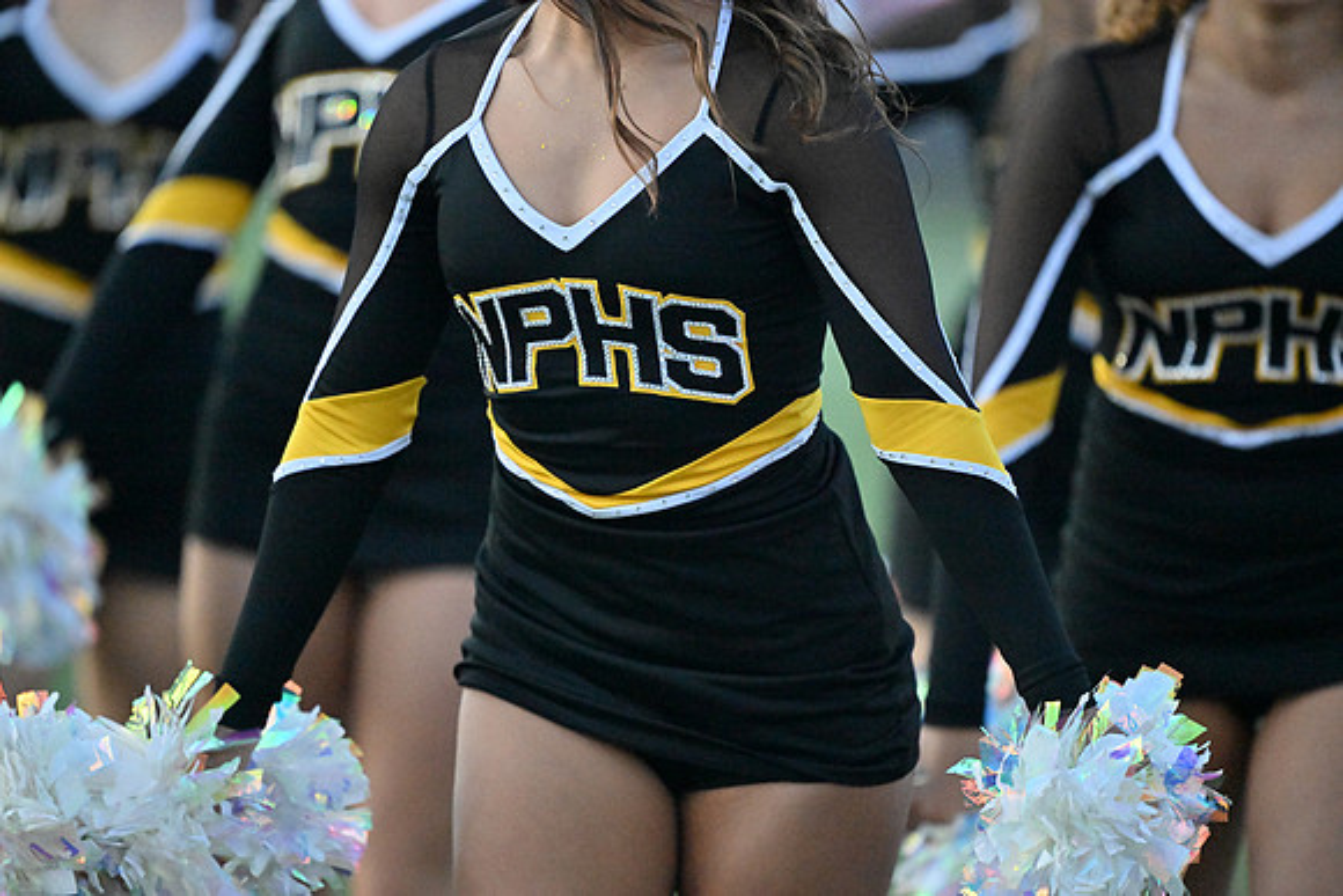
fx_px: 14925
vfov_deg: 3.4
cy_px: 448
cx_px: 672
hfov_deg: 5.2
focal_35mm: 400
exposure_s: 1/32000
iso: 5600
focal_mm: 400
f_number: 2.8
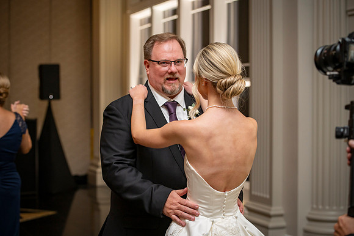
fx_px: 698
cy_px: 118
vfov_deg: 19.2
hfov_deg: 28.5
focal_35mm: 71
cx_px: 177
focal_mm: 70
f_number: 3.5
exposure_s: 1/100
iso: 640
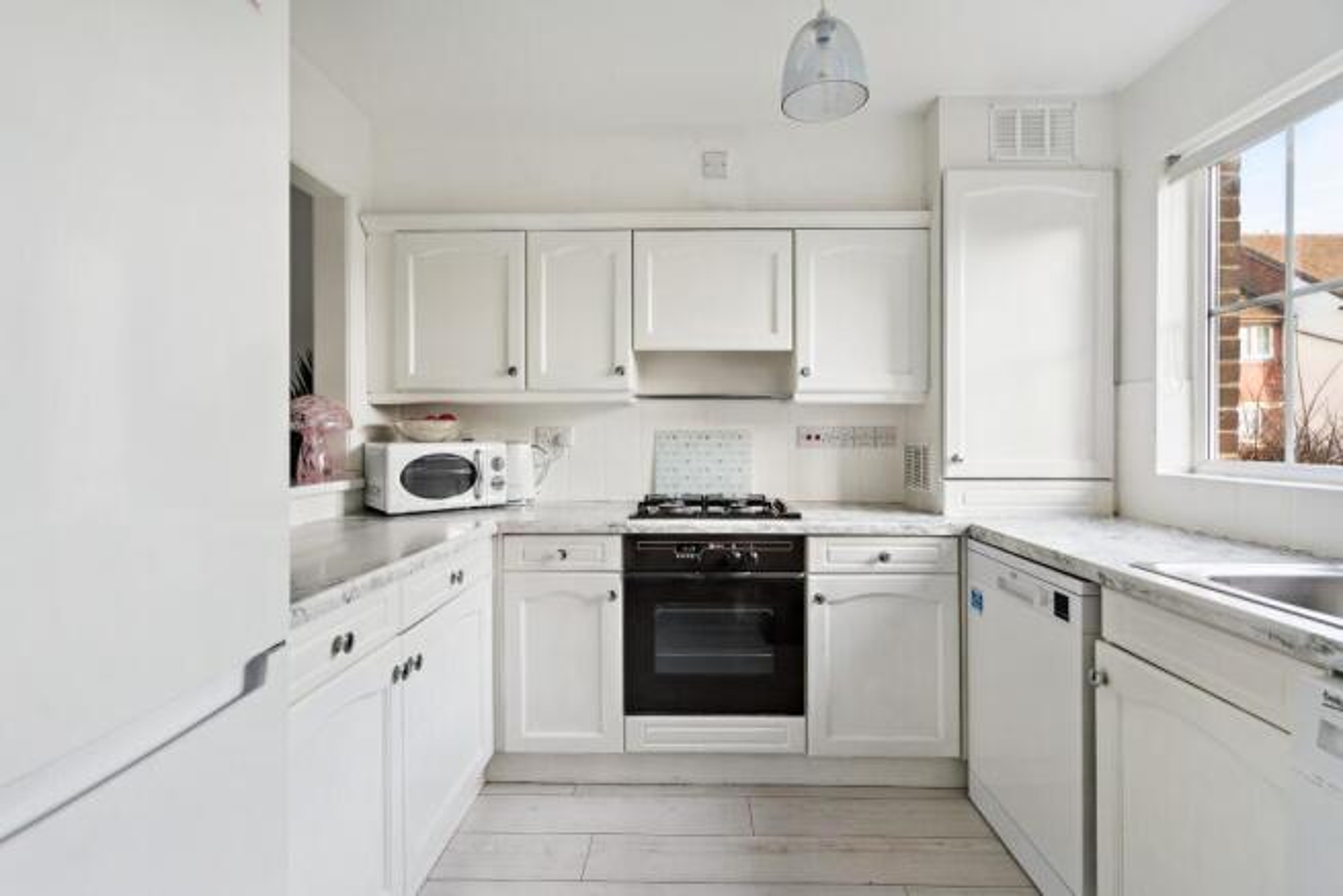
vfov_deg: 73.8
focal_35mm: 16
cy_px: 448
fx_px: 597
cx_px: 672
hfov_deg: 96.7
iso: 200
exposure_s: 1/10
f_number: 5.6
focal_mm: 16
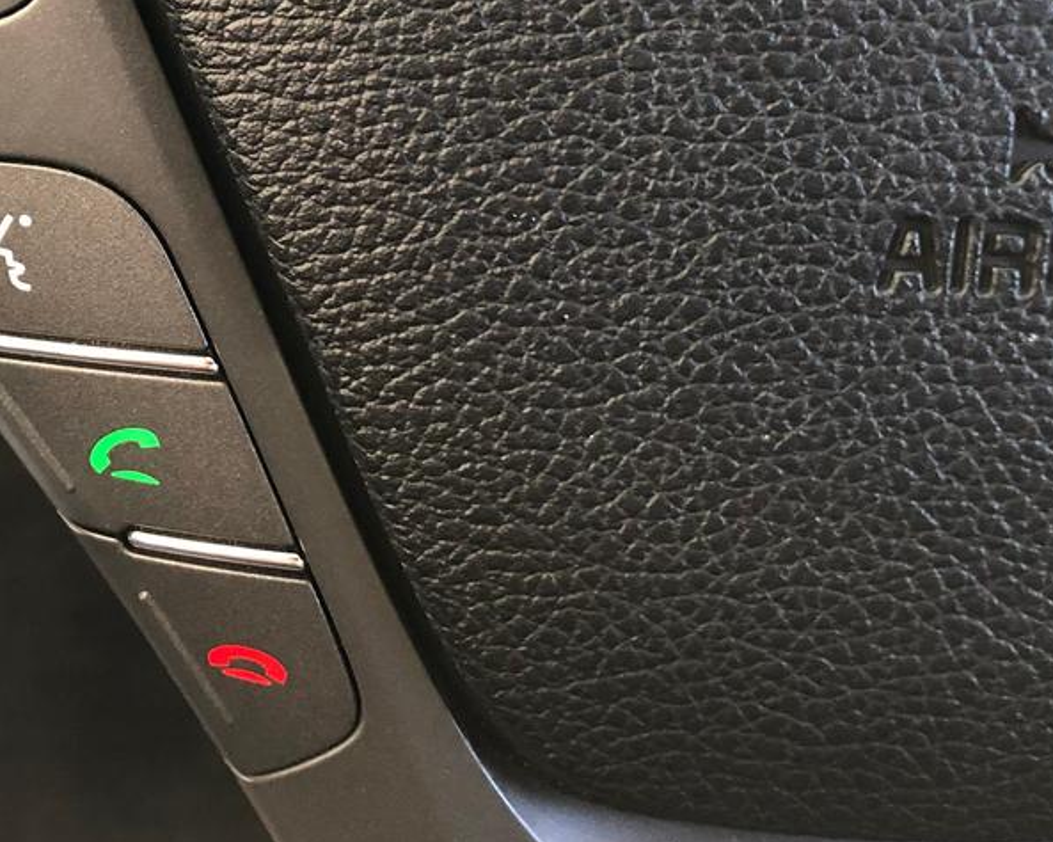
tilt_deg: -28.9
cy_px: 53
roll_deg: -1.7
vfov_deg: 24.9
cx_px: 55
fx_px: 1838
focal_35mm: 59
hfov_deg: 30.2
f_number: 1.8
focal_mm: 4
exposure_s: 1/13
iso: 100
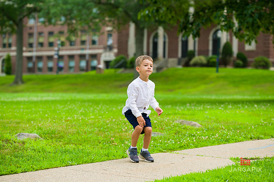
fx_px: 761
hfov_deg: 20.4
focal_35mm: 100
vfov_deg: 13.7
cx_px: 137
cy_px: 91
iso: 200
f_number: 4
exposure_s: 1/500
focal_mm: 100
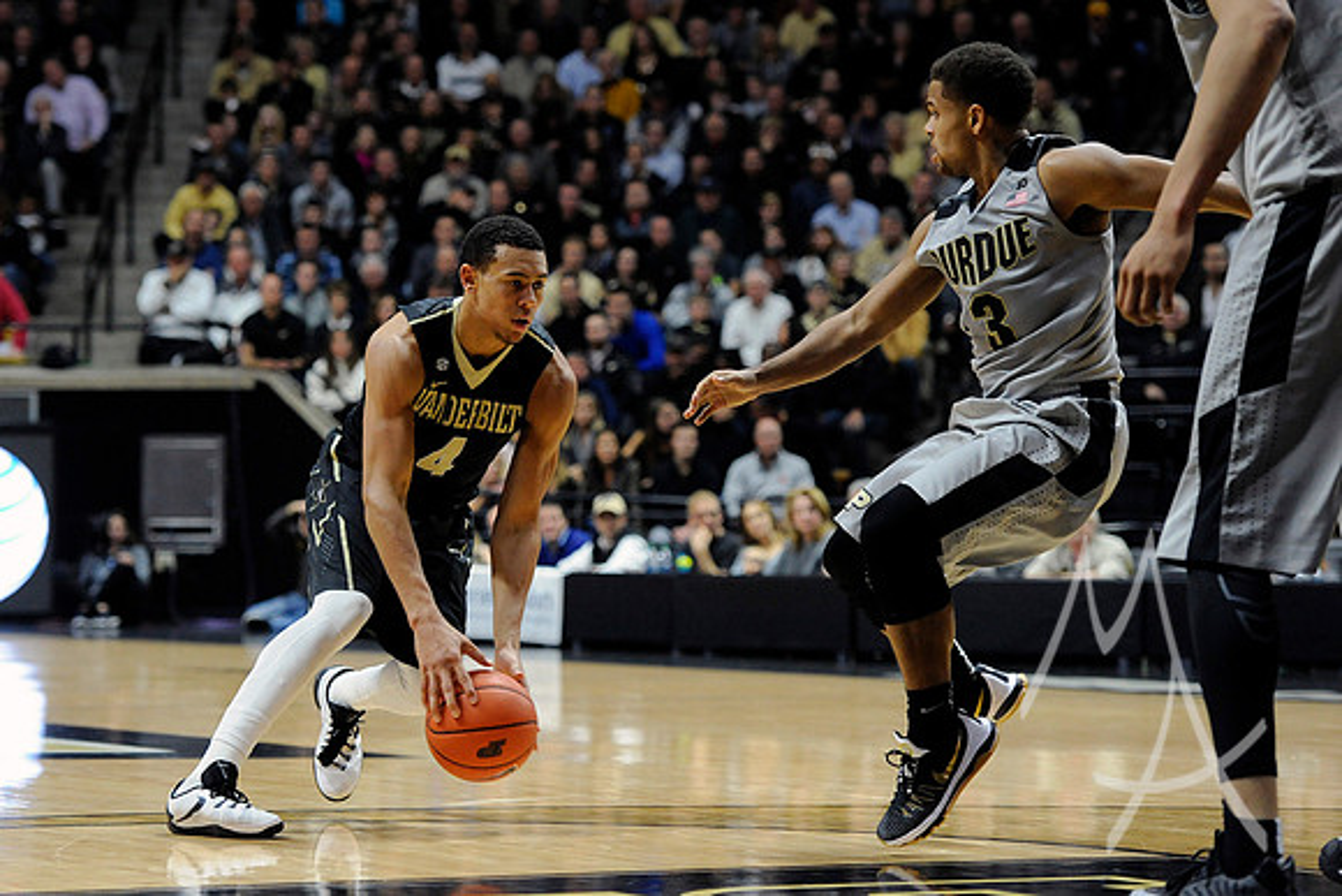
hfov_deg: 18.3
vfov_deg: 12.2
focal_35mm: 112
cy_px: 448
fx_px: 4176
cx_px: 671
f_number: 3.5
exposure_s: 1/1000
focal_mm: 112
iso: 4000
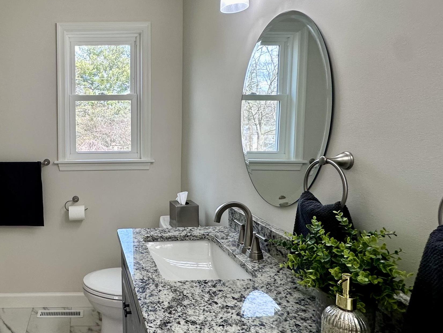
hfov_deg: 61.5
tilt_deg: -4.2
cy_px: 152
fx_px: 333
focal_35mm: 26
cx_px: 86
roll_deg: +1.2
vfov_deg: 53.0
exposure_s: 1/120
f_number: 2.2
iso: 80
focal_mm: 2.22
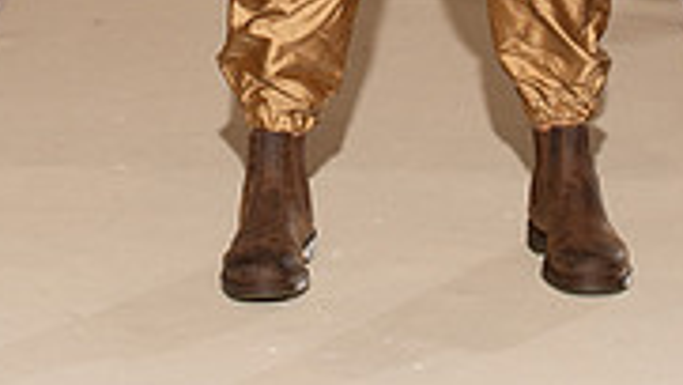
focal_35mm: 208
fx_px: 3769
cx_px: 326
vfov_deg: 5.7
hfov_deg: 10.4
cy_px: -408
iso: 800
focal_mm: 80
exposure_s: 1/250
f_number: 9
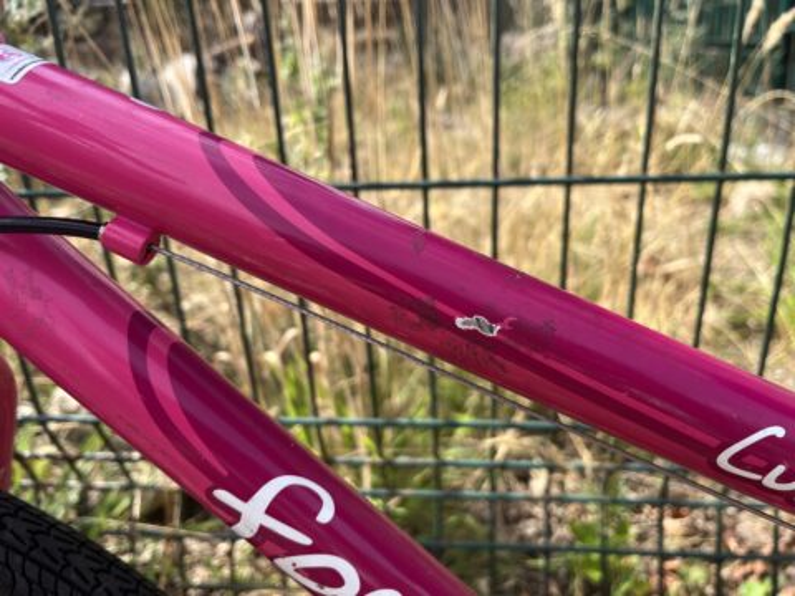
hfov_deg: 67.3
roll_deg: +3.0
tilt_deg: -22.7
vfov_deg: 53.1
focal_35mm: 26
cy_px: 298
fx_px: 597
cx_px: 398
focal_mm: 5.1
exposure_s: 1/1117
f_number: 1.6
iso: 50
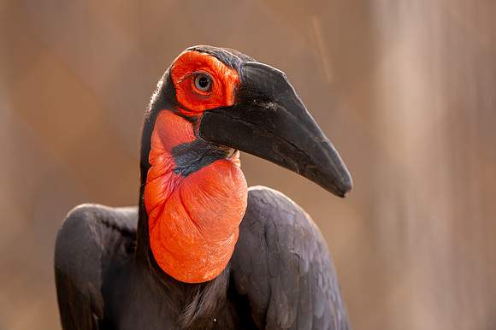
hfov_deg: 8.6
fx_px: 3284
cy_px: 135
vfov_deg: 5.8
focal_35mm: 239
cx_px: 200
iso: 200
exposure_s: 1/80
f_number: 4
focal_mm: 200
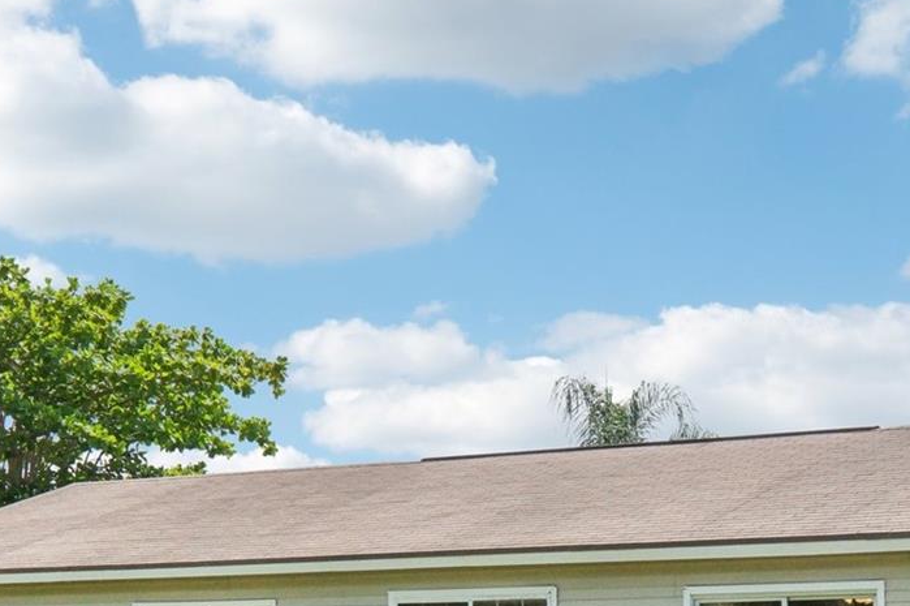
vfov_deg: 18.4
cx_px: 618
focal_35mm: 71
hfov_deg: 28.3
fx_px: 1793
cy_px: 683
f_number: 9
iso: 1250
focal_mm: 20.9
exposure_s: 1/2200
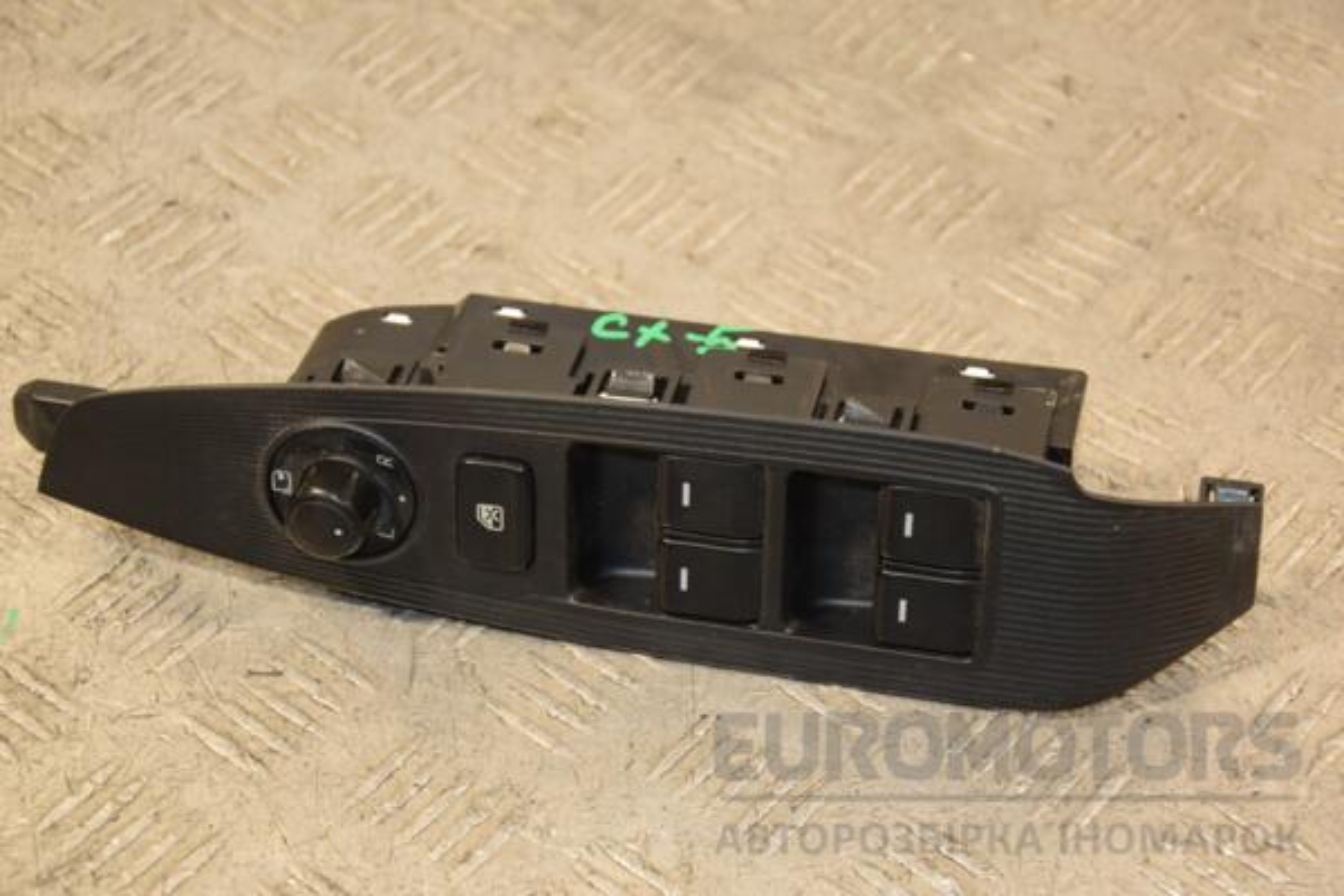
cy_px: 448
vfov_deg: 15.7
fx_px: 3248
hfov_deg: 23.4
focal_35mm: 87
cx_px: 672
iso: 800
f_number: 5
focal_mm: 58
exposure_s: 1/100
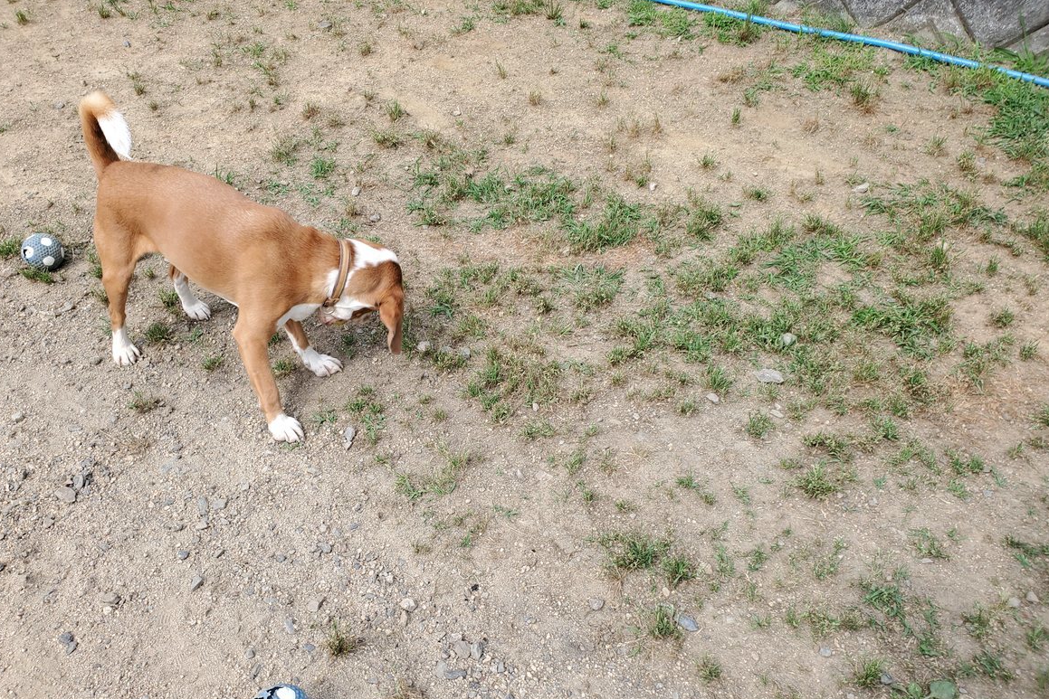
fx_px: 816
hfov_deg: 65.5
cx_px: 518
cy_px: 347
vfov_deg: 46.4
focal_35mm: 28
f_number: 2.4
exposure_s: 1/456
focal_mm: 4.3
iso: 50
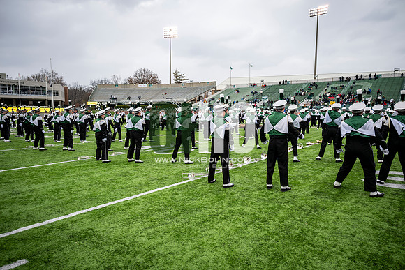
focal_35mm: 24
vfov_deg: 53.2
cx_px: 202
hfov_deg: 73.7
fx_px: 270
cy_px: 135
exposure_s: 1/500
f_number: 2.8
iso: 100
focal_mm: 24
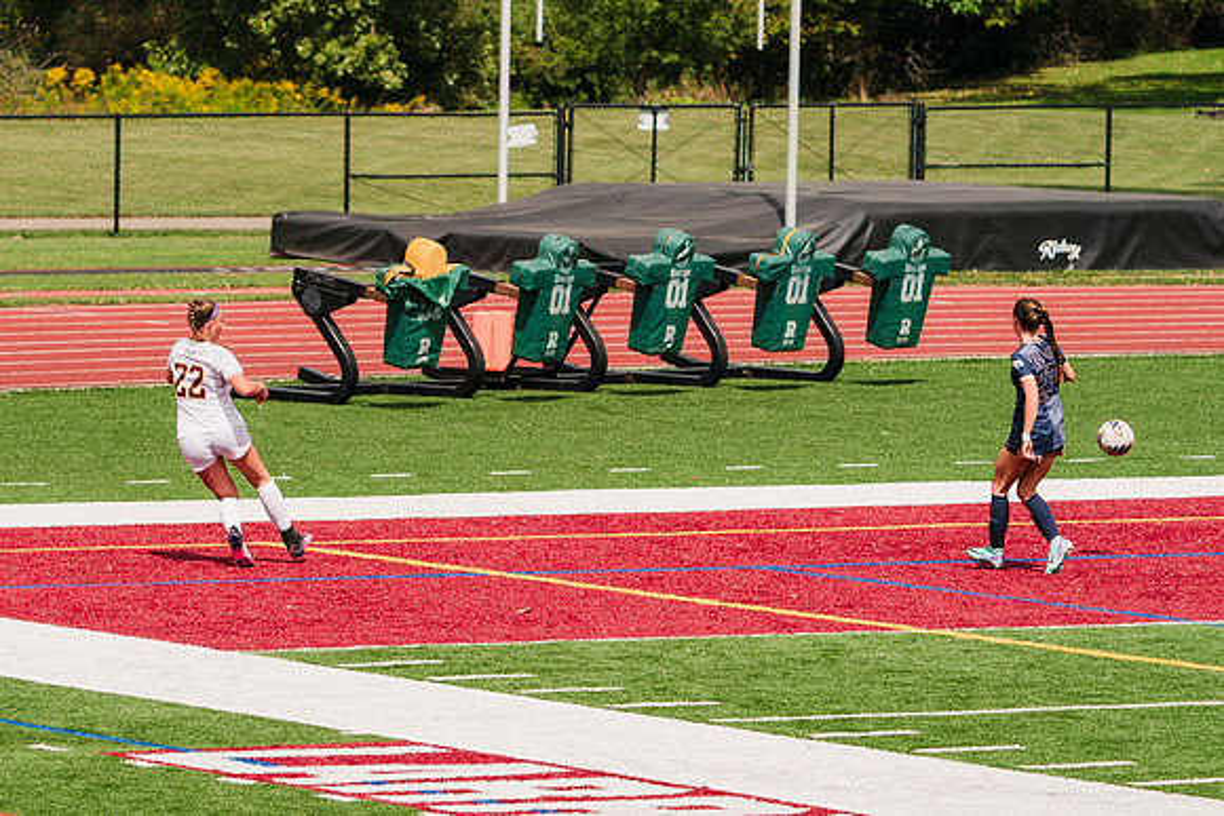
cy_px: 408
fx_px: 10221
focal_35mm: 301
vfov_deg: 4.6
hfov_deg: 6.8
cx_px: 313
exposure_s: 1/1600
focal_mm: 202
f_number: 5.6
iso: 160
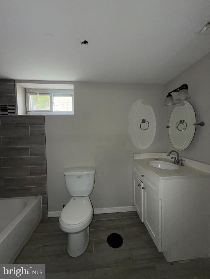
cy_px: 140
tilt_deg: -2.7
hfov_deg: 85.7
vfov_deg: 102.1
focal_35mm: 14
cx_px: 105
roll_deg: +1.2
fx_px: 113
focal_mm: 2.22
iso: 100
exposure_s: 1/60
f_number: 2.2
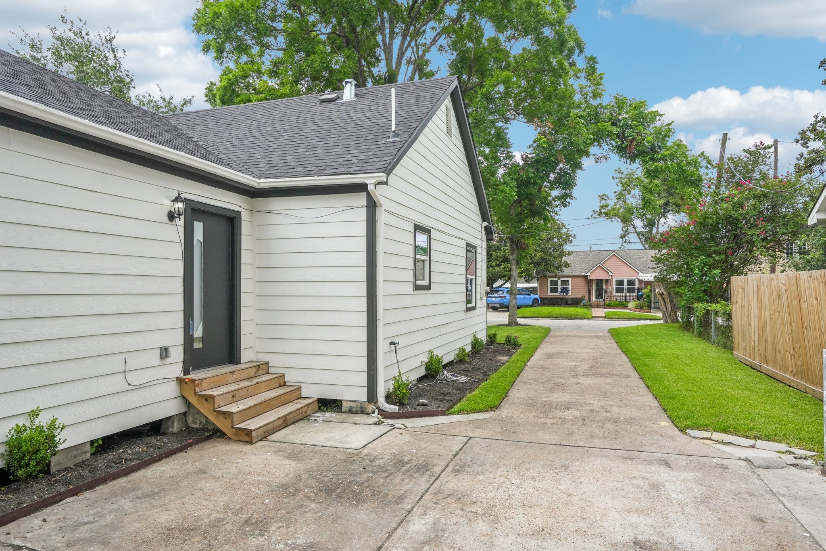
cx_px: 413
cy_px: 276
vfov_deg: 57.2
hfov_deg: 78.6
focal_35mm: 22
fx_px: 505
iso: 400
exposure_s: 1/750
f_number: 8
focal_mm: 22
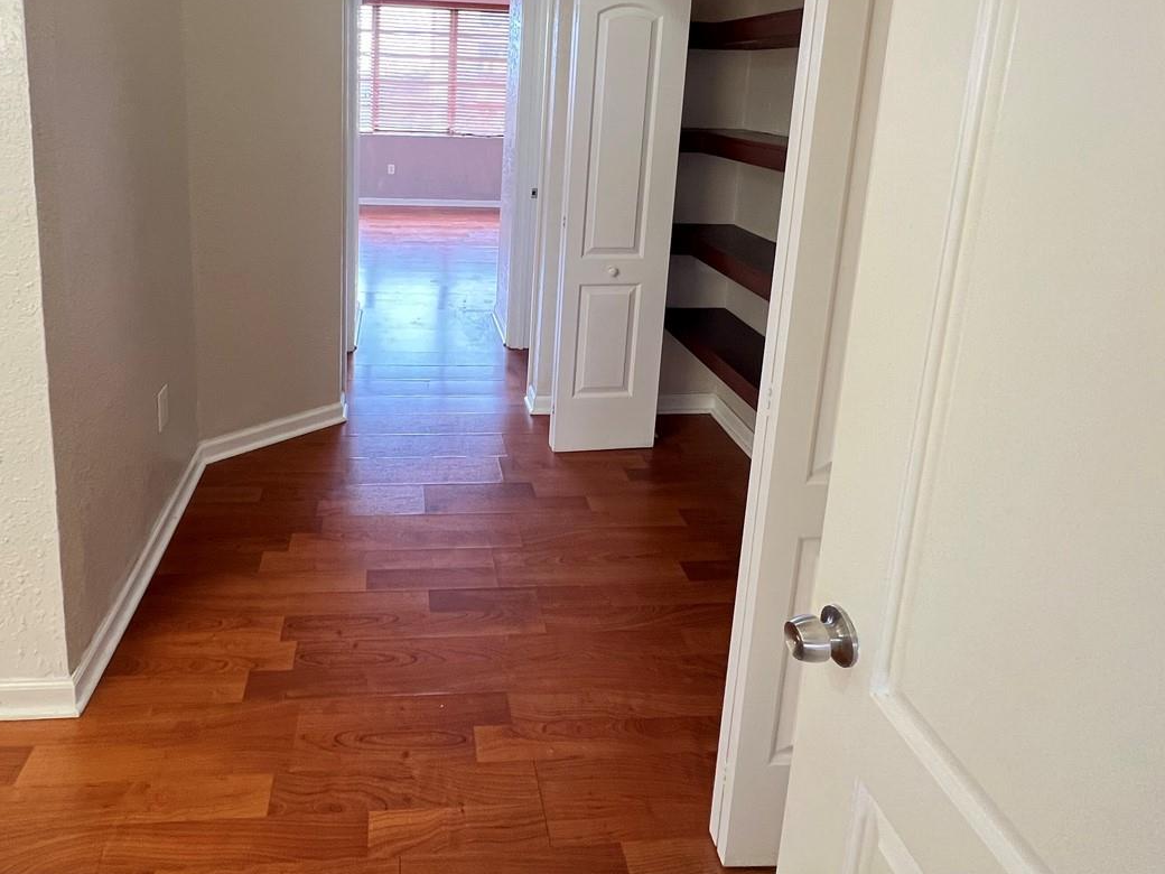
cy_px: 211
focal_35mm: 20
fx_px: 673
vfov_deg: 61.9
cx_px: 466
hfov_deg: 80.8
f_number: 1.8
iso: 250
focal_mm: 1.57
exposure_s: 1/60
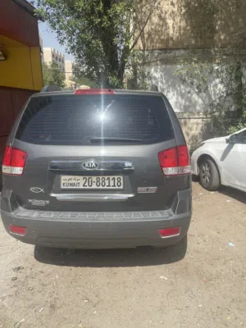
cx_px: 123
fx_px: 246
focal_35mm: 26
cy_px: 164
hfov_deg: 53.1
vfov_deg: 67.3
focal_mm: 4.2
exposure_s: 1/2882
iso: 32
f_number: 1.6
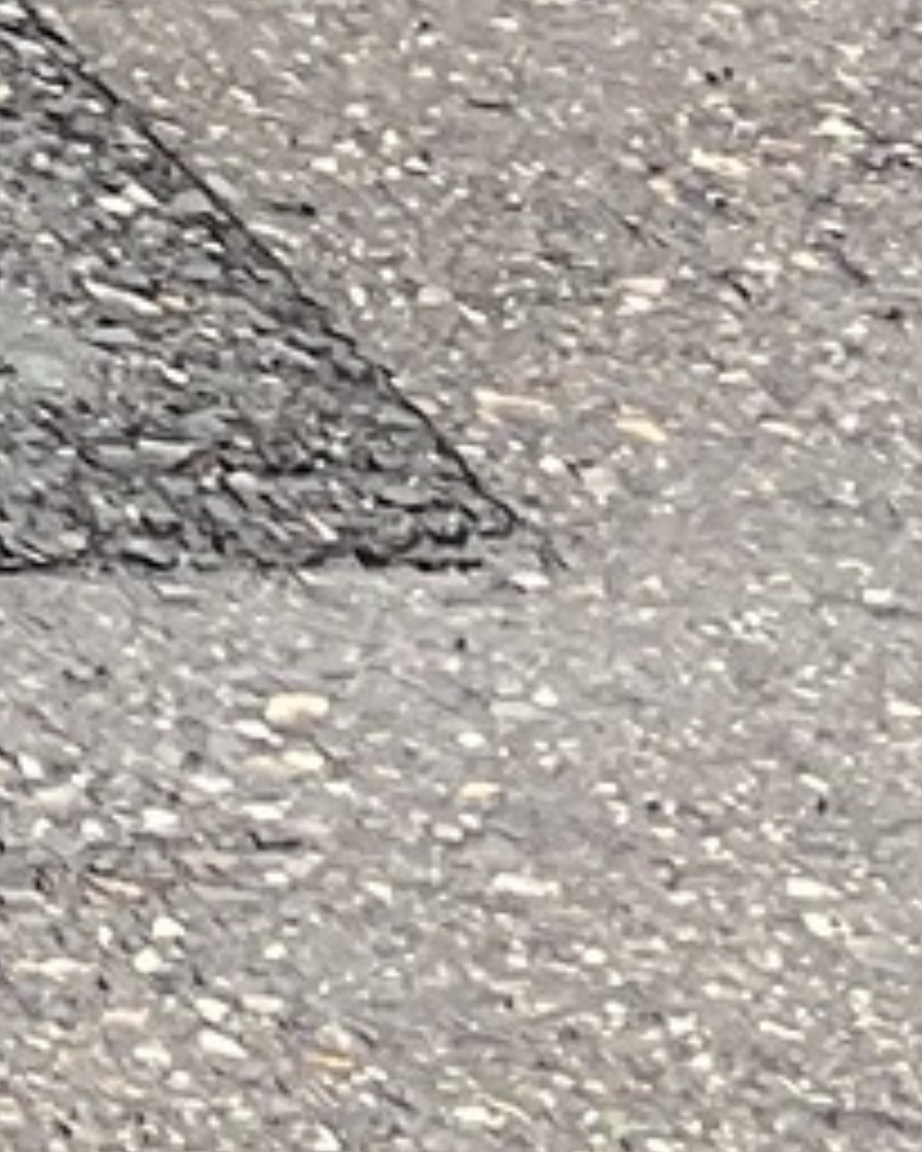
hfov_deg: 5.7
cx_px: -3157
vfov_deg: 8.0
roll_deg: +1.3
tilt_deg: -13.6
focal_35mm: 223
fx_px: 7602
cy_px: -1629
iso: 16
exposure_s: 1/251
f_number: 1.8
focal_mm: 3
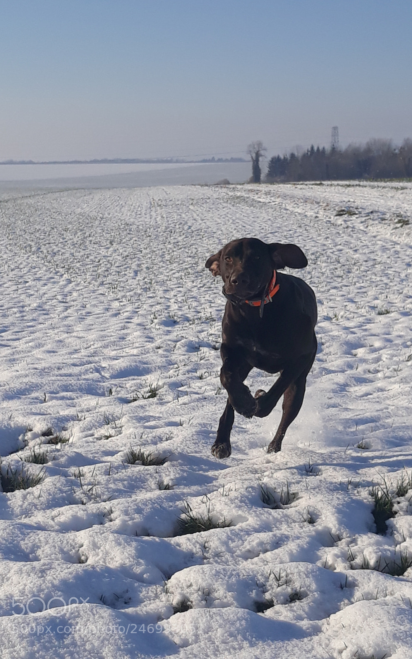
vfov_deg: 64.6
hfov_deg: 43.0
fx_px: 521
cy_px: 328
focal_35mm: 29
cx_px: 236
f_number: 1.7
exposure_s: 1/2933
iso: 40
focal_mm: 3.71
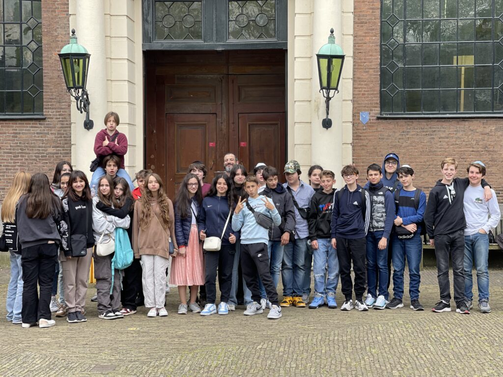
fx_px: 930
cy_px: 188
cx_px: 252
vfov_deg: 22.9
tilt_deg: -0.9
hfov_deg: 30.3
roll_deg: +0.0
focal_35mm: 64
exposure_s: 1/121
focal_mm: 7.5
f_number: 2.2
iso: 25
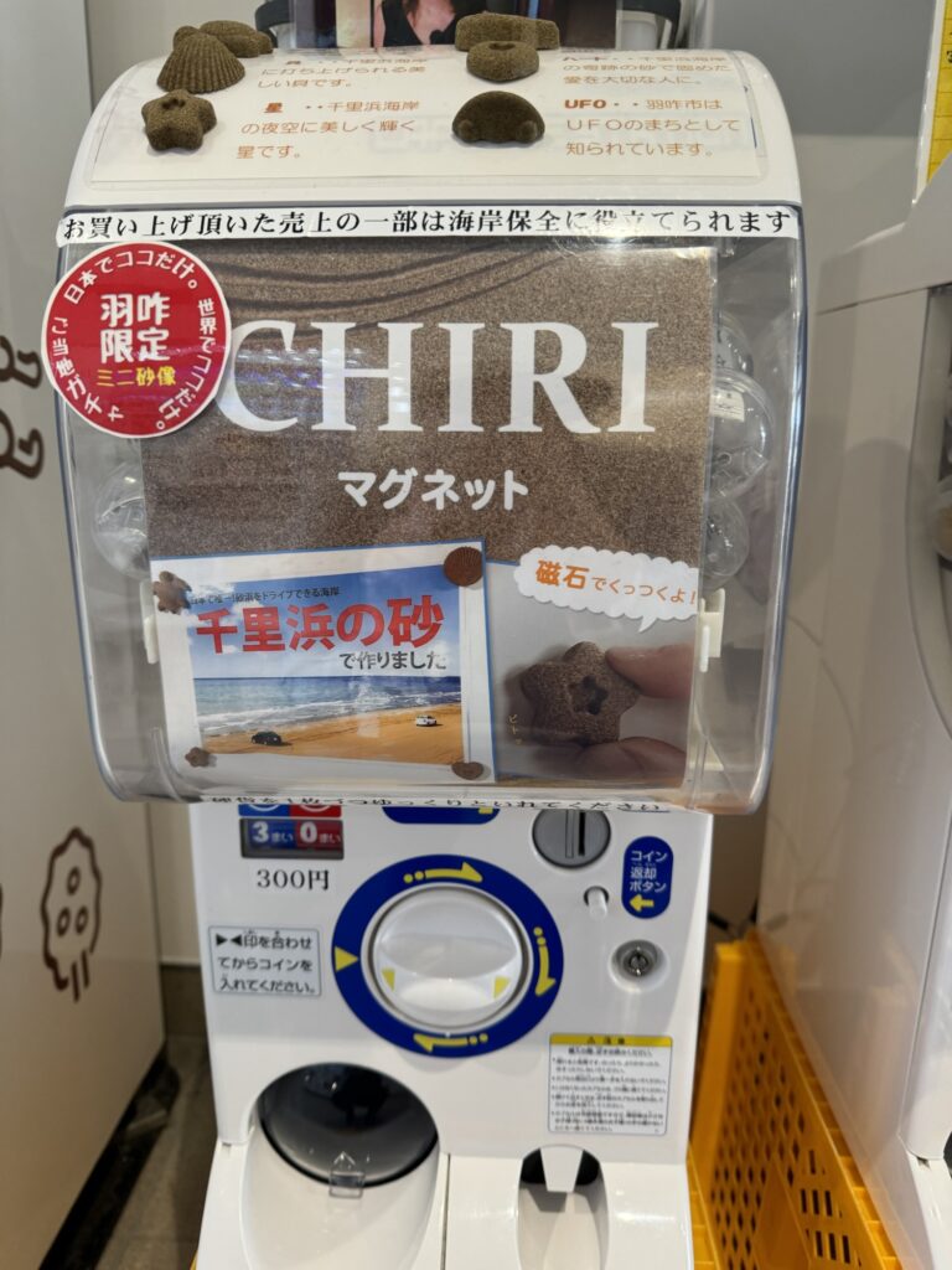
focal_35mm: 24
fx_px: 880
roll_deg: -0.2
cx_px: 476
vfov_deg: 71.6
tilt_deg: -14.7
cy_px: 635
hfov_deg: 56.8
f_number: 1.78
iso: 160
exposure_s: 1/121
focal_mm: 6.76
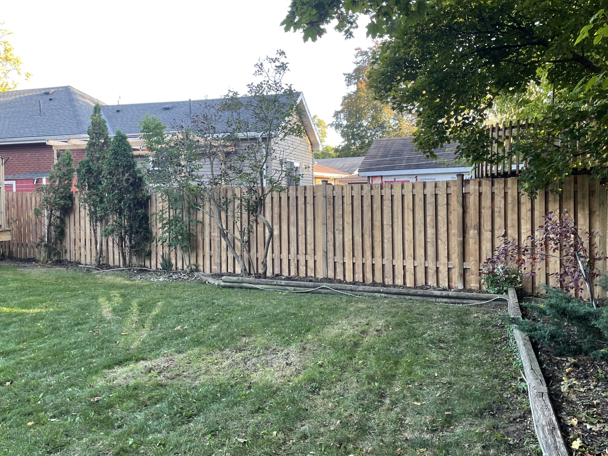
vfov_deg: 46.8
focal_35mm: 30
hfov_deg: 60.0
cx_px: 306
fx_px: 527
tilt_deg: -2.4
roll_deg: +0.4
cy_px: 221
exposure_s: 1/121
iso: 50
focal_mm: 4.2
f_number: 1.6
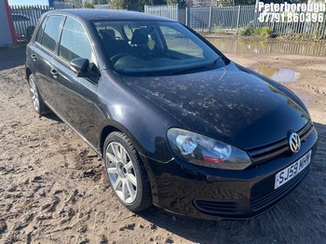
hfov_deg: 67.3
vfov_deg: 53.0
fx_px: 245
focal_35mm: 26
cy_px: 122
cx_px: 163
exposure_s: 1/940
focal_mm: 4.2
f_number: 1.6
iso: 32
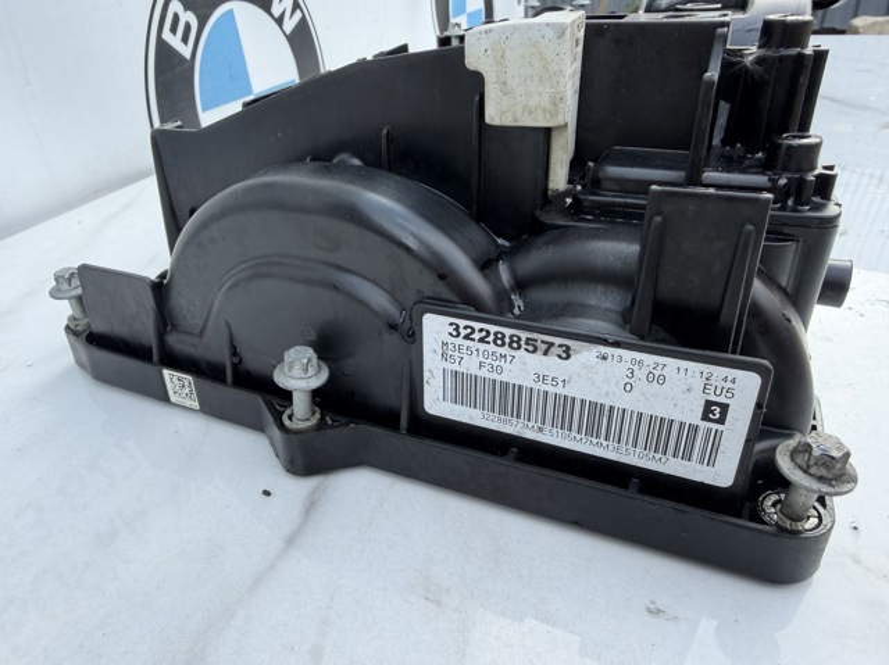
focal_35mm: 24
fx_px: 616
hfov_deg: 71.6
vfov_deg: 56.8
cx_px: 444
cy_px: 332
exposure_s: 1/177
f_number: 2.2
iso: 40
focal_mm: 2.22
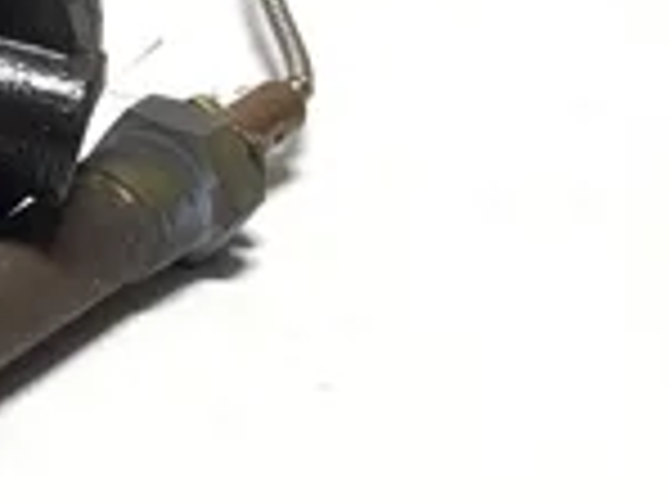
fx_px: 3022
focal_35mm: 156
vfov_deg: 9.4
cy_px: -128
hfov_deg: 11.2
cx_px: -782
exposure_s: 1/120
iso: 40
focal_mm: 3.3
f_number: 2.4
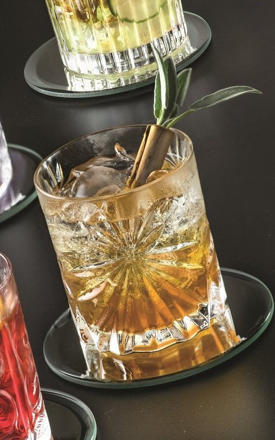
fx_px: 1787
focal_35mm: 149
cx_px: 138
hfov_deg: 8.8
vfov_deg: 14.0
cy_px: 221
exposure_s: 1/2.5
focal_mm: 145
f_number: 22
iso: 100
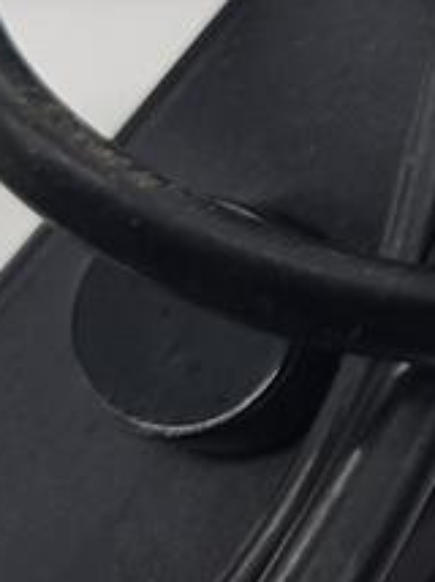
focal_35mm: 175
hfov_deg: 7.8
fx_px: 2938
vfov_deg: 11.1
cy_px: -112
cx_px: 1060
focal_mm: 5.4
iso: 50
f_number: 1.8
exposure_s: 1/217
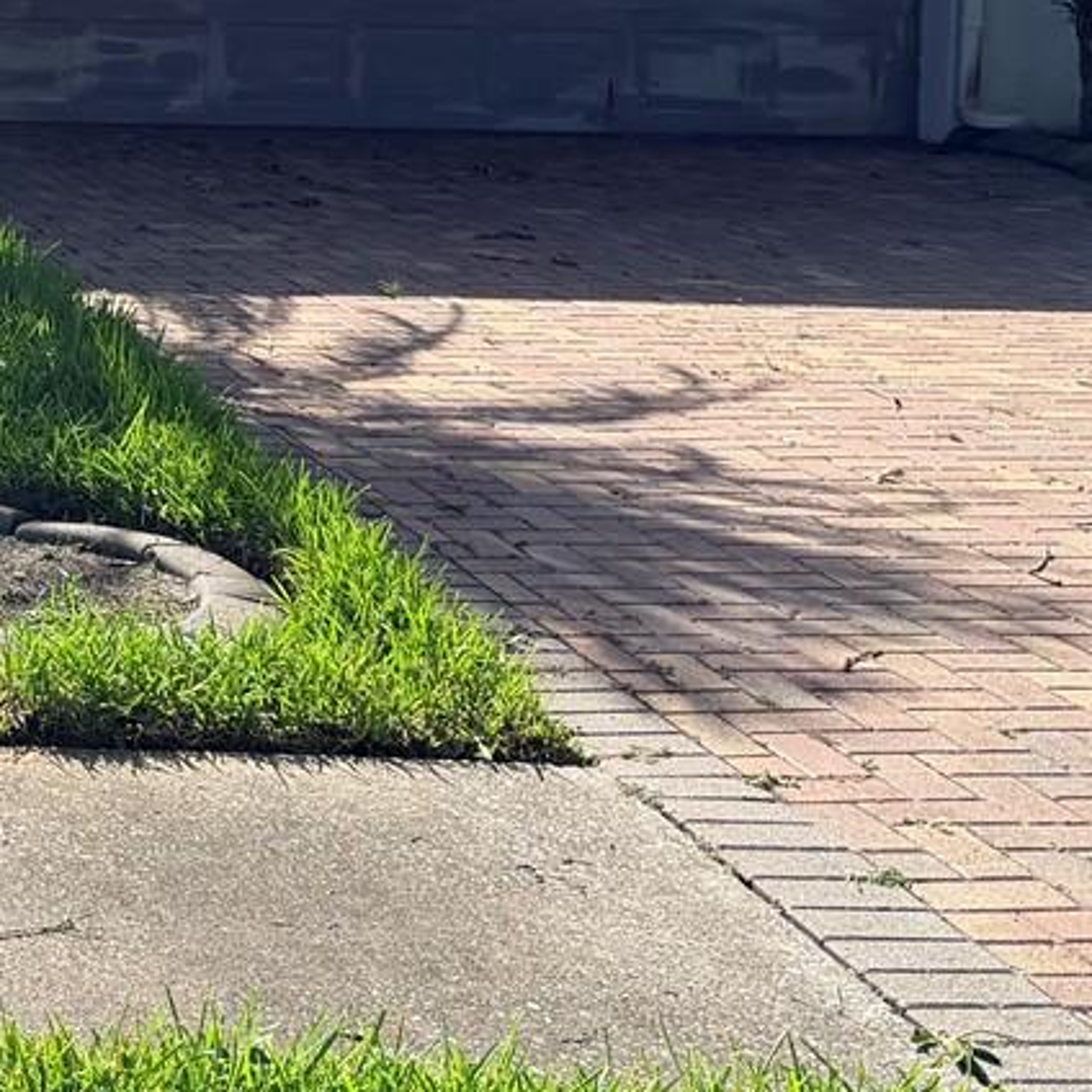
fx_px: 2855
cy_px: -26
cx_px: -577
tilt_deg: -1.9
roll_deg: -0.9
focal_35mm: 80
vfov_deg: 20.9
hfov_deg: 18.9
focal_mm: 6.76
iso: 100
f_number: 1.78
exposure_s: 1/3584
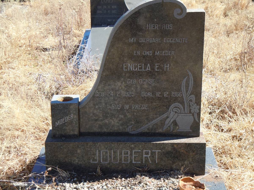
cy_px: 95
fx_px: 565
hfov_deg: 25.3
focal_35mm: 77
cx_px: 127
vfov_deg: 19.1
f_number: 4.3
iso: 200
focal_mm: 13.9
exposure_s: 1/500
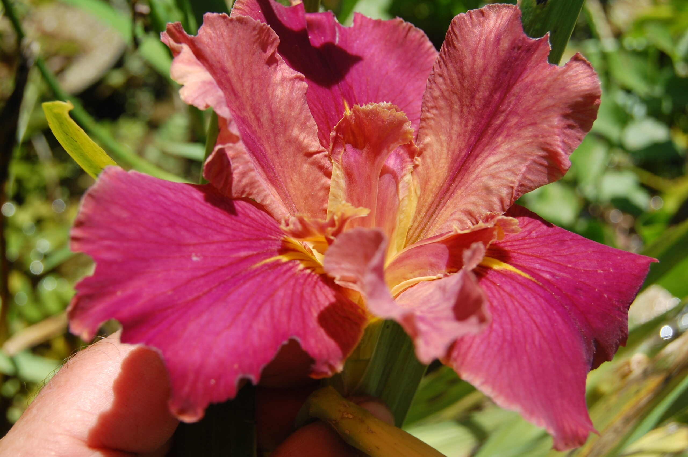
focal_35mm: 51
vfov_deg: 26.4
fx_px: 974
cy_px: 228
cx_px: 344
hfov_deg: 38.9
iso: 200
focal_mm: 34
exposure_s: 1/320
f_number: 9
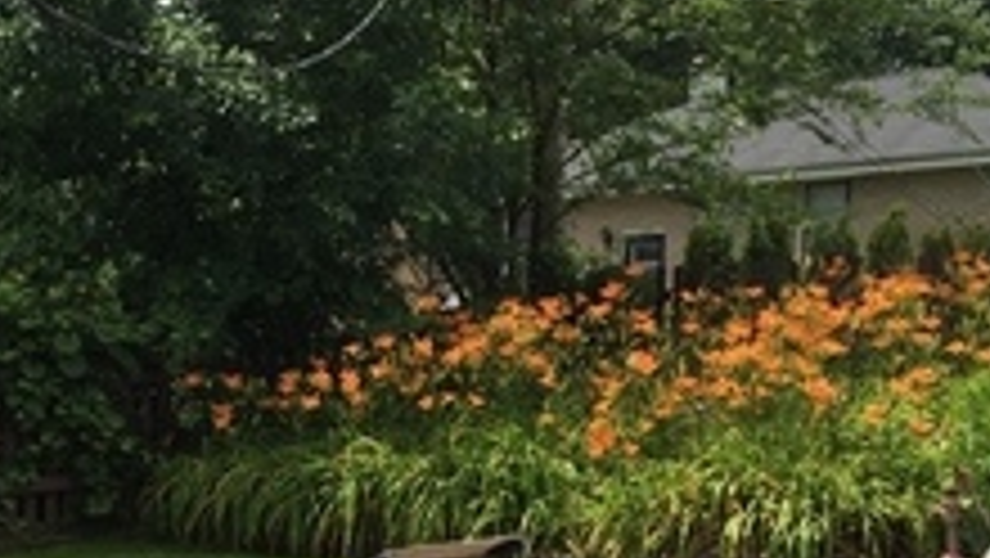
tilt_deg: -9.2
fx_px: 1812
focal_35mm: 69
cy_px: 657
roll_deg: +1.0
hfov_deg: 29.9
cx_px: 220
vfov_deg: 16.8
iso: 32
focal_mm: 4.15
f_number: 2.2
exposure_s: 1/1799
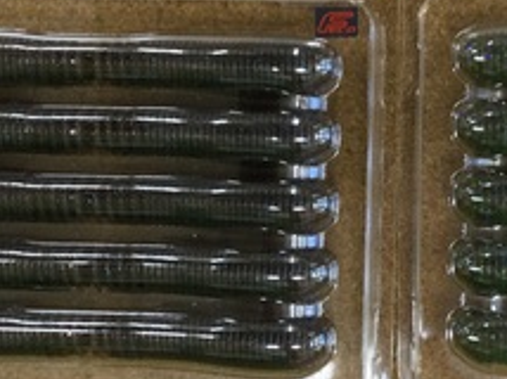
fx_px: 1273
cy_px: 194
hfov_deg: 22.2
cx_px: 405
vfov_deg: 16.9
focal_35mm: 87
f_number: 2.4
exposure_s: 1/30
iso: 32
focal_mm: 3.3
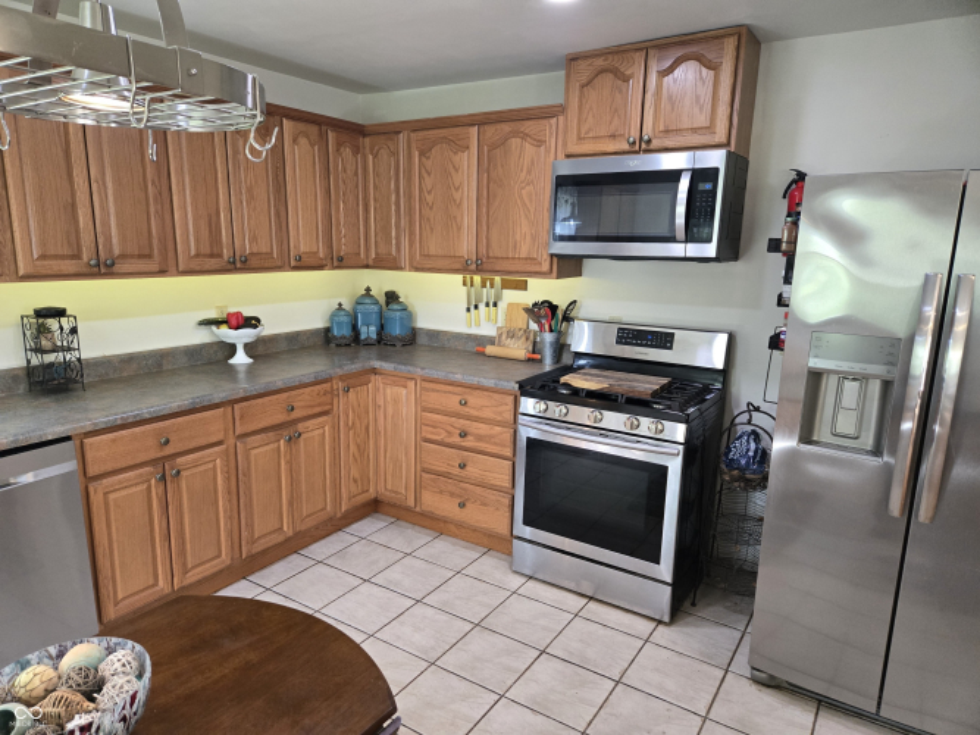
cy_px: 368
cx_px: 490
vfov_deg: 58.9
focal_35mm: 23
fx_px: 651
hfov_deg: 73.9
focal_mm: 5.4
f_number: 1.8
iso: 500
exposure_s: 1/120
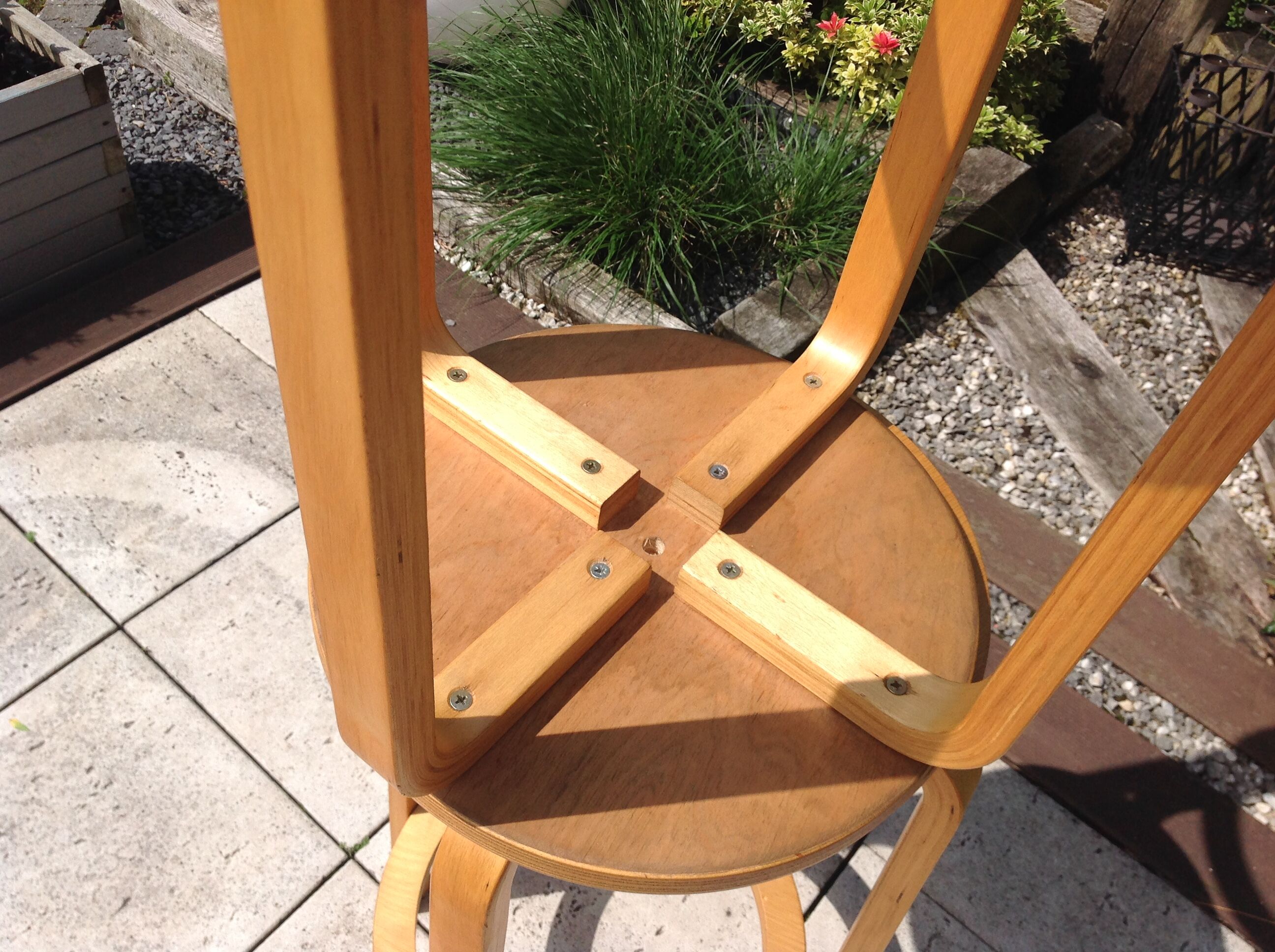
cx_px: 638
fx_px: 1287
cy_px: 476
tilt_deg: -52.0
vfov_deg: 40.6
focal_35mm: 35
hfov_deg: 52.7
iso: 50
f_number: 2.4
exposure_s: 1/3367
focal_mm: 4.28
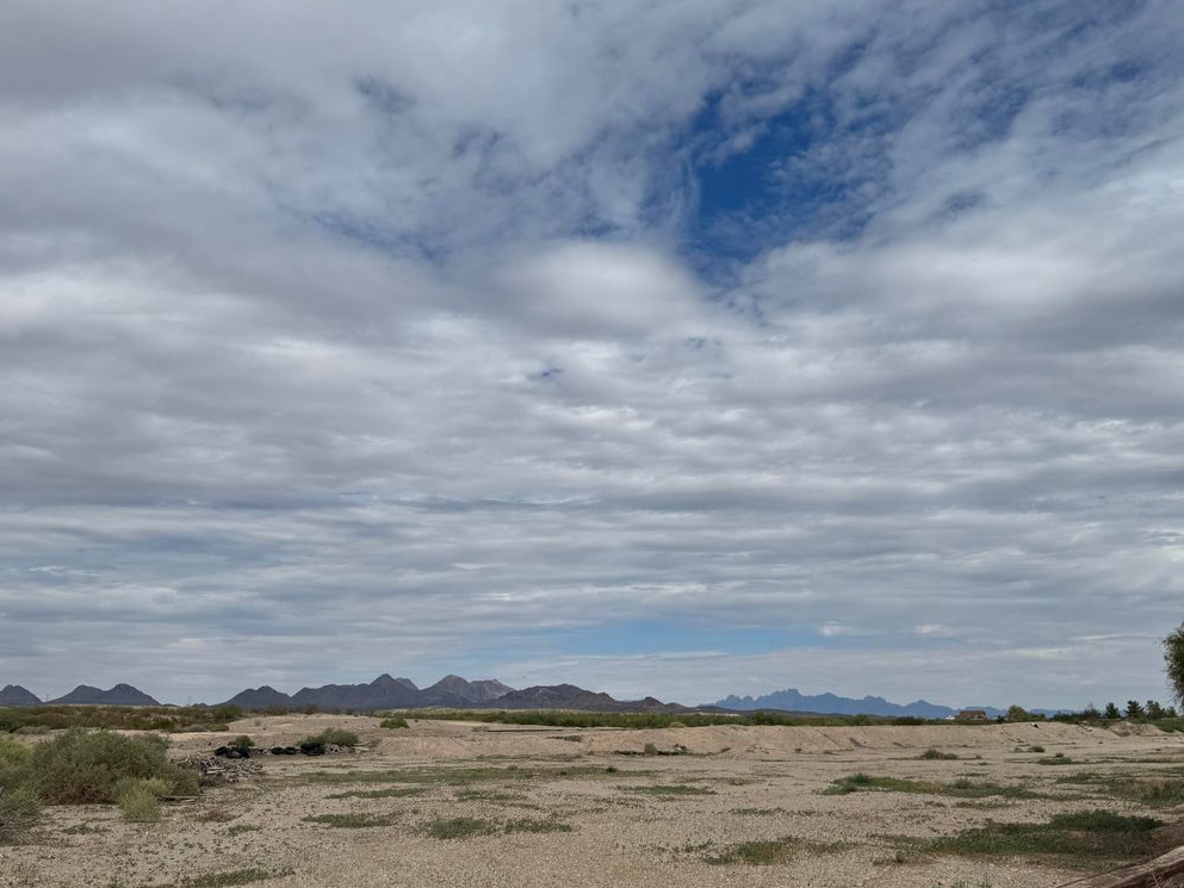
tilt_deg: +13.2
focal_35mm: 29
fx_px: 992
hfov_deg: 61.6
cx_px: 608
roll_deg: +0.5
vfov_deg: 48.1
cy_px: 497
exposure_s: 1/12346
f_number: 1.78
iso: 80
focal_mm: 6.76
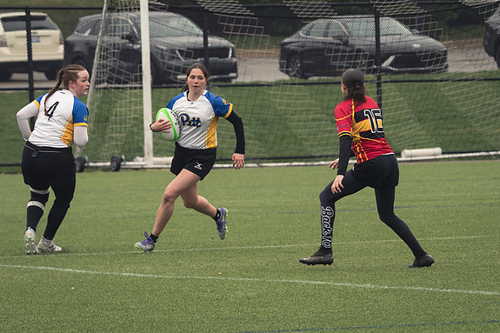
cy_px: 167
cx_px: 250
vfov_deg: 3.6
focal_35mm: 378
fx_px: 5248
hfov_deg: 5.5
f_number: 6.3
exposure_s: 1/800
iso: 900
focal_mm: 250
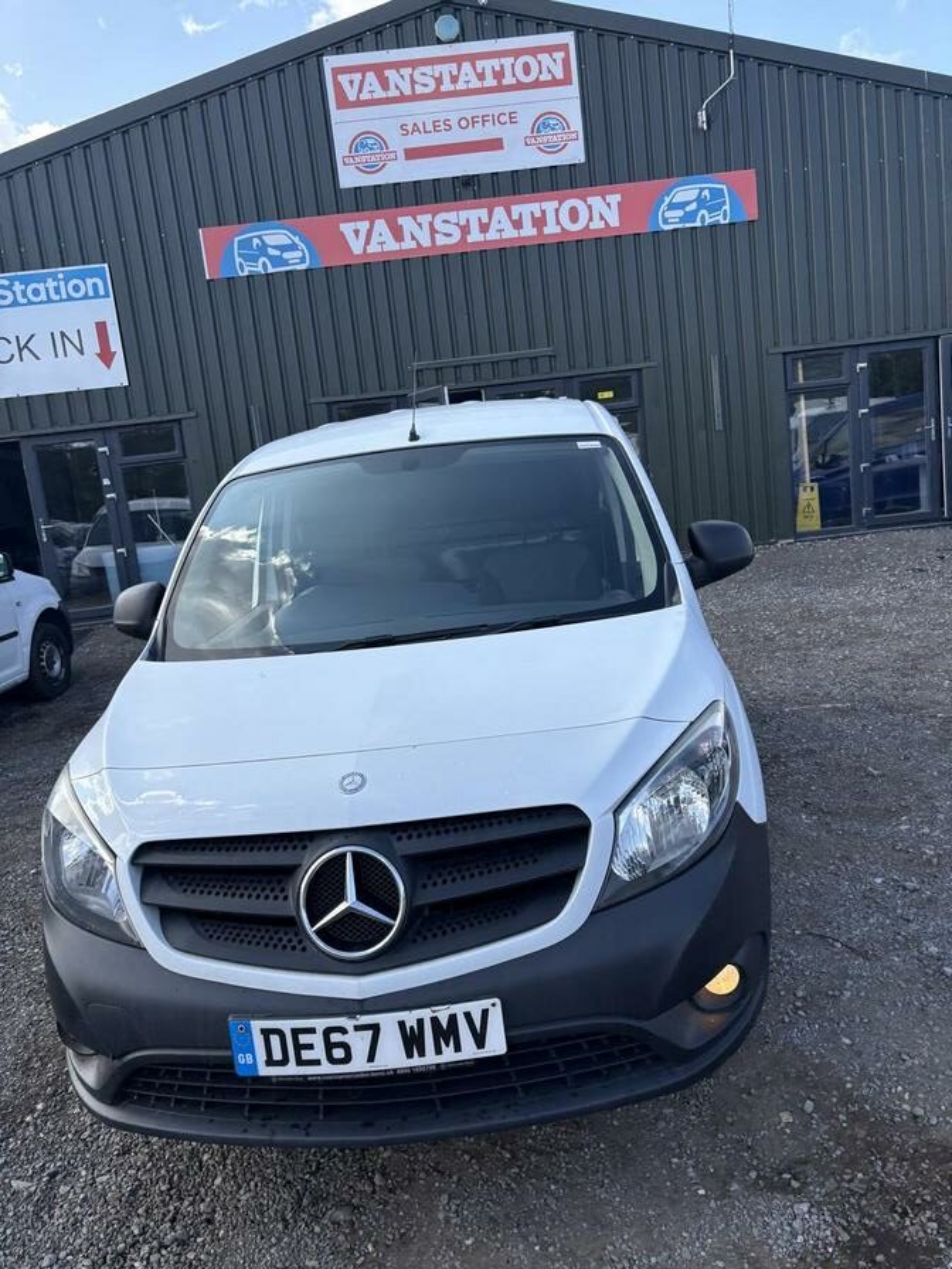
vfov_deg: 67.3
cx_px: 476
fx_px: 953
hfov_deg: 53.1
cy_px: 634
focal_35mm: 26
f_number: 1.6
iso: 50
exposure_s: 1/1420
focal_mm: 5.96
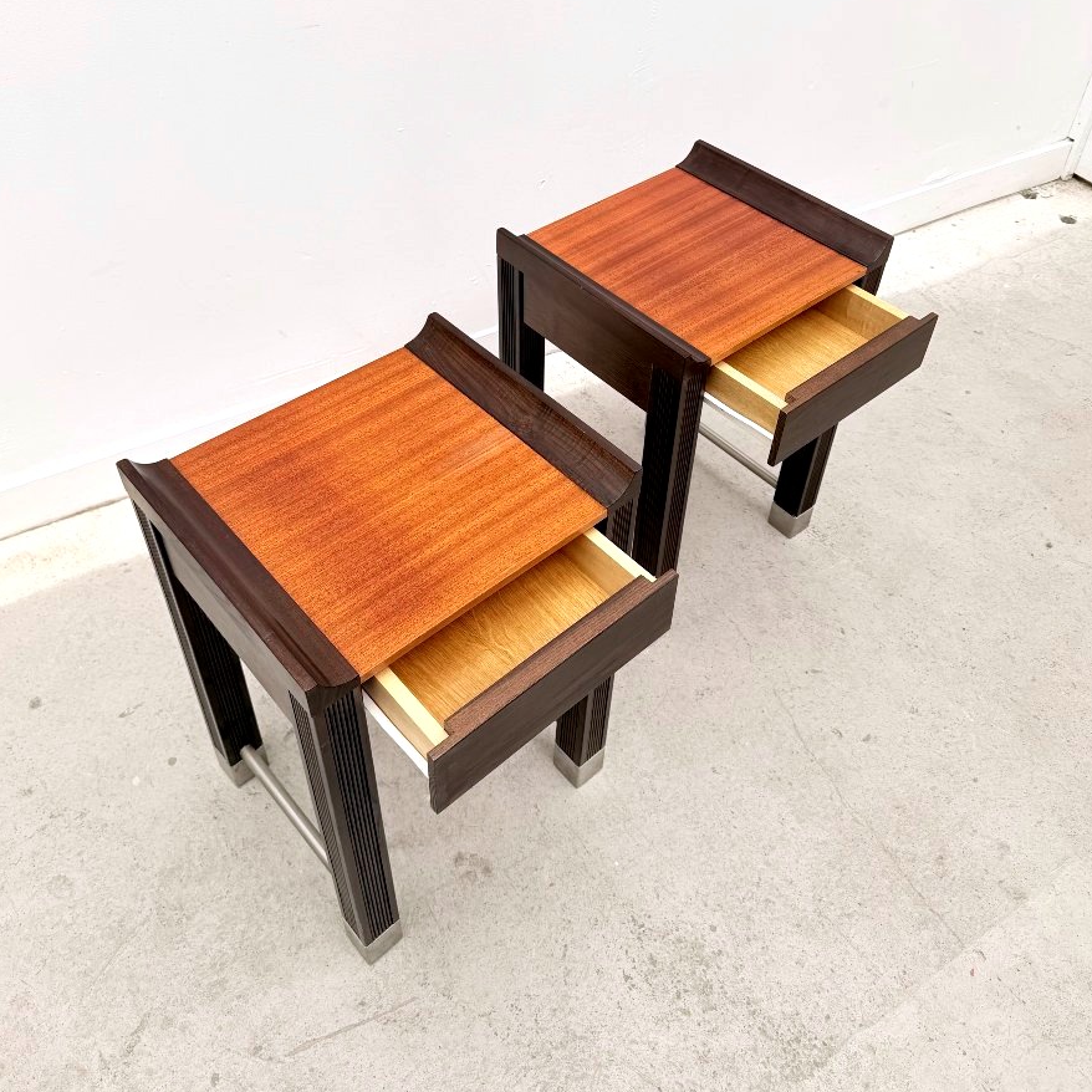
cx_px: 536
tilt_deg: -41.8
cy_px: 389
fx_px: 1035
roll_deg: -2.5
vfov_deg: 54.8
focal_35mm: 29
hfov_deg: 55.6
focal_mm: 6.76
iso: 80
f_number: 1.78
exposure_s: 1/1653
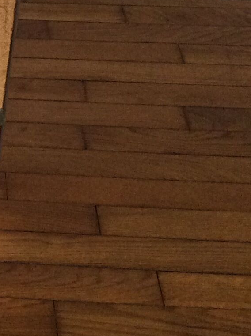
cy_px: -41
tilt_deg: -32.2
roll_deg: +0.1
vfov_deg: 17.4
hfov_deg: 12.8
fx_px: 1057
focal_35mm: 109
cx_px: -134
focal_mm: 3.3
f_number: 2.4
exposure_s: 1/25
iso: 160
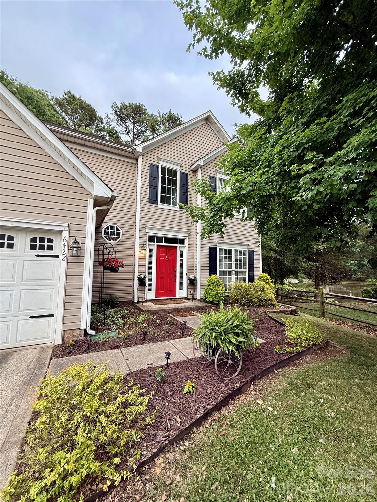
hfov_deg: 85.7
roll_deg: -0.5
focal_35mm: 14
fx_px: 203
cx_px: 188
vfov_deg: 102.1
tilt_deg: +5.6
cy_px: 251
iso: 125
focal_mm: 2.22
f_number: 2.2
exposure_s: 1/99
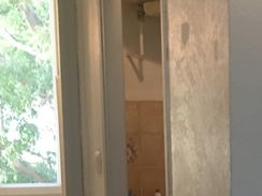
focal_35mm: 119
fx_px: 901
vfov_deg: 12.0
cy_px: 265
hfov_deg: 15.7
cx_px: 348
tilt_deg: -10.4
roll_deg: -0.2
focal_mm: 4.15
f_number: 2.2
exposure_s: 1/33
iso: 160
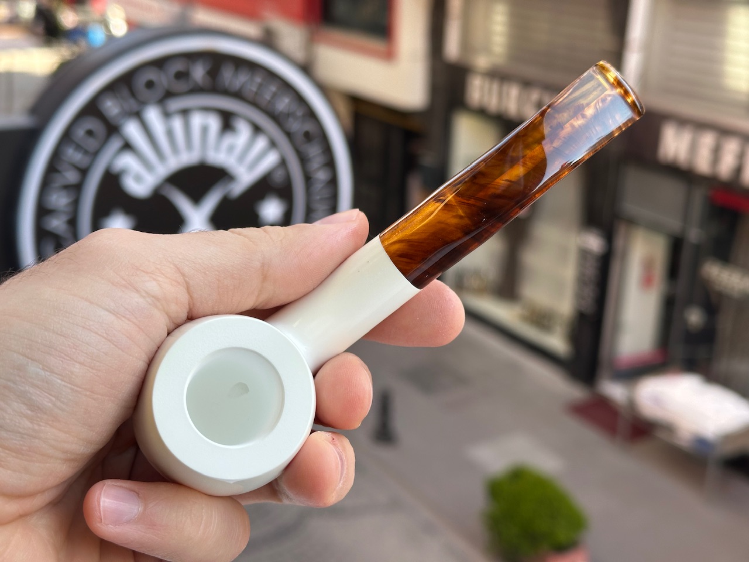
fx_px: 1039
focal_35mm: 48
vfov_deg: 30.3
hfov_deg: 39.7
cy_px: 281
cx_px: 374
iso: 64
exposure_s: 1/344
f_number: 1.78
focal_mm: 6.86
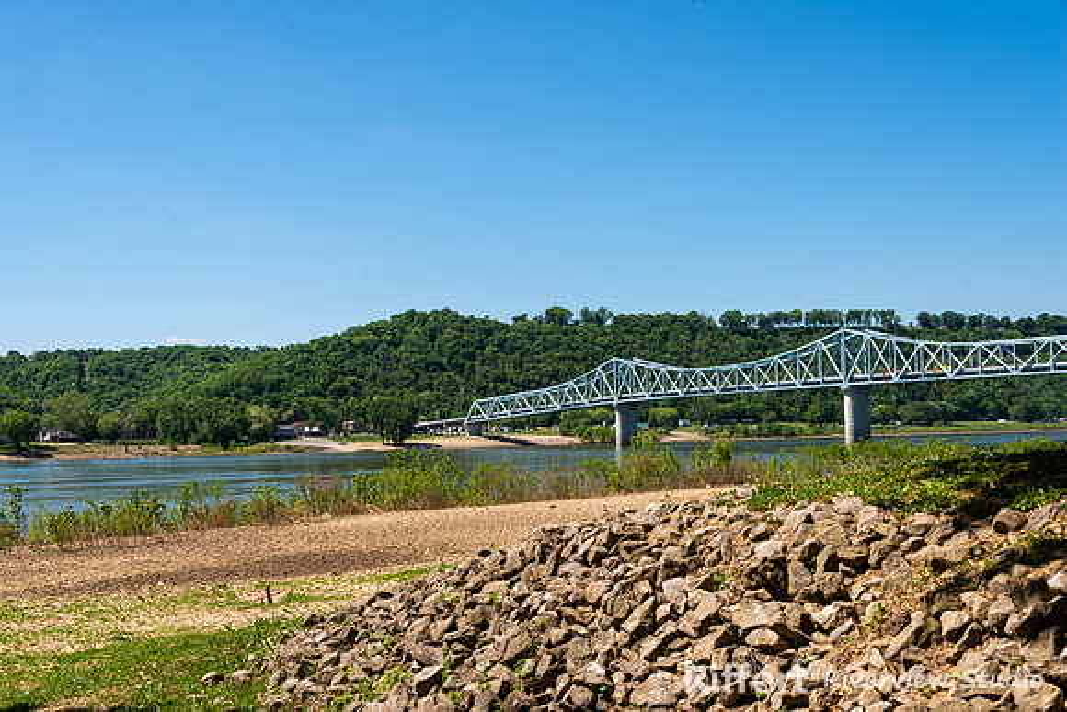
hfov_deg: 48.4
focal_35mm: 40
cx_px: 534
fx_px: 1186
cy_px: 356
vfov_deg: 33.4
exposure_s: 1/200
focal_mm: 40
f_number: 10
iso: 100
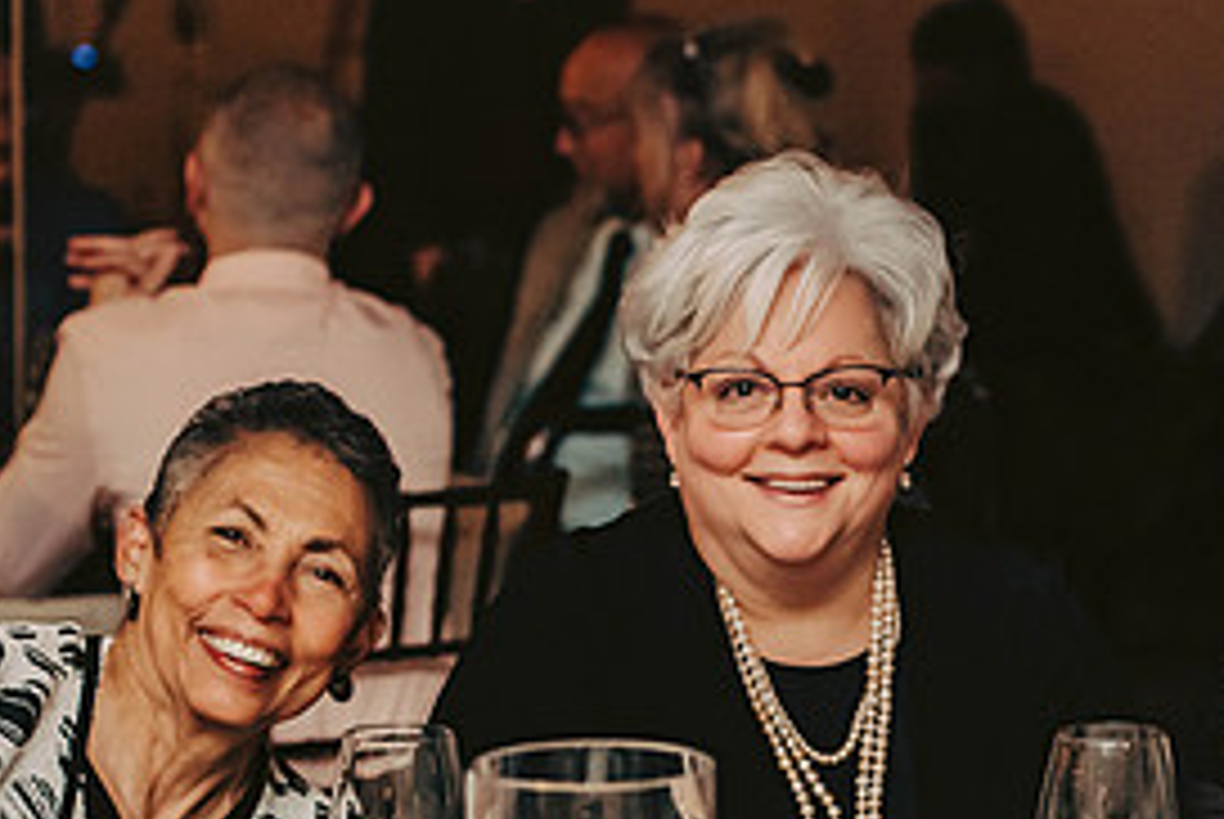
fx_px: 5071
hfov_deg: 13.7
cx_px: 868
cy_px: 709
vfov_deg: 9.2
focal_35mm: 149
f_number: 3.2
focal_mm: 70
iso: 2000
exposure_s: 1/200
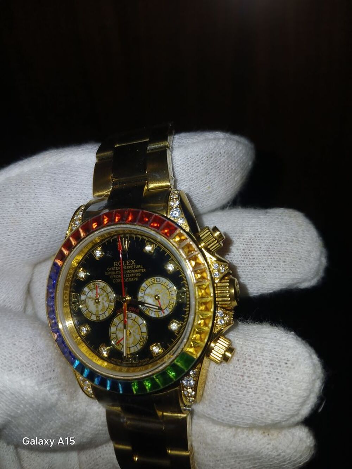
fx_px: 352
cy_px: 234
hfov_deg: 53.1
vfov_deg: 67.3
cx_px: 176
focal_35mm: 26
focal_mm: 3.98
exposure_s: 1/212
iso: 20
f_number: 1.8
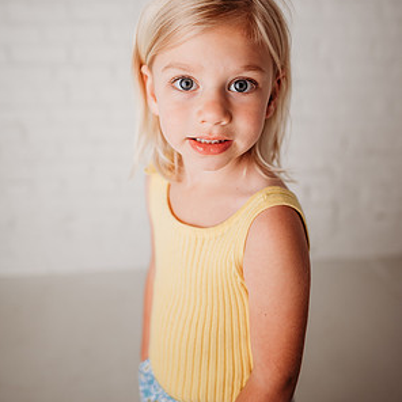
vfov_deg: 51.8
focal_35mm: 31
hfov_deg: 52.5
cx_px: 201
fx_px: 407
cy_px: 144
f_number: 2
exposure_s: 1/200
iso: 100
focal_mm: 24
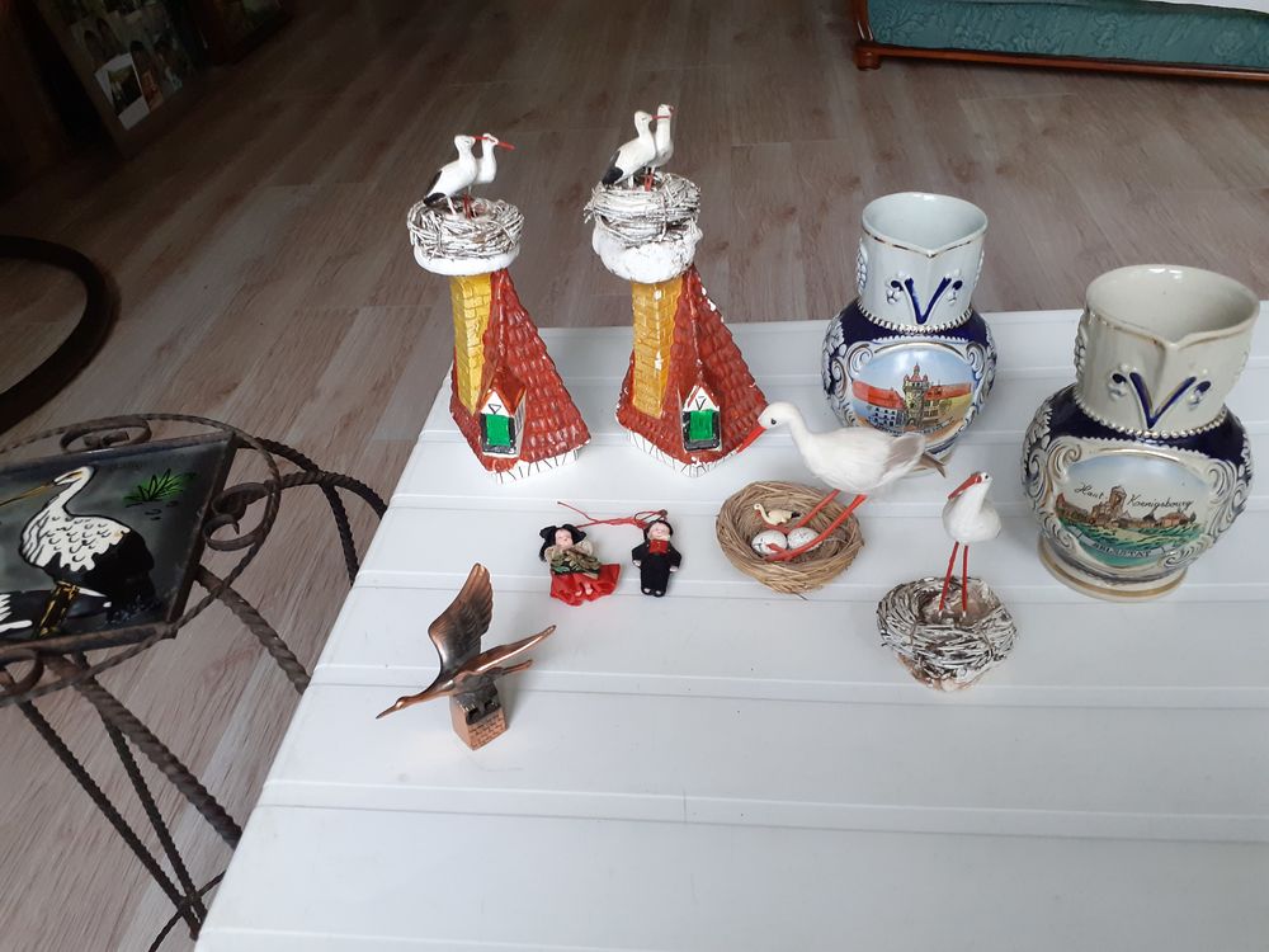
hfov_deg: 65.3
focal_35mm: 27
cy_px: 476
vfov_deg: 51.4
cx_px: 634
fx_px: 990
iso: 160
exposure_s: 1/50
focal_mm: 3.6
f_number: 1.9
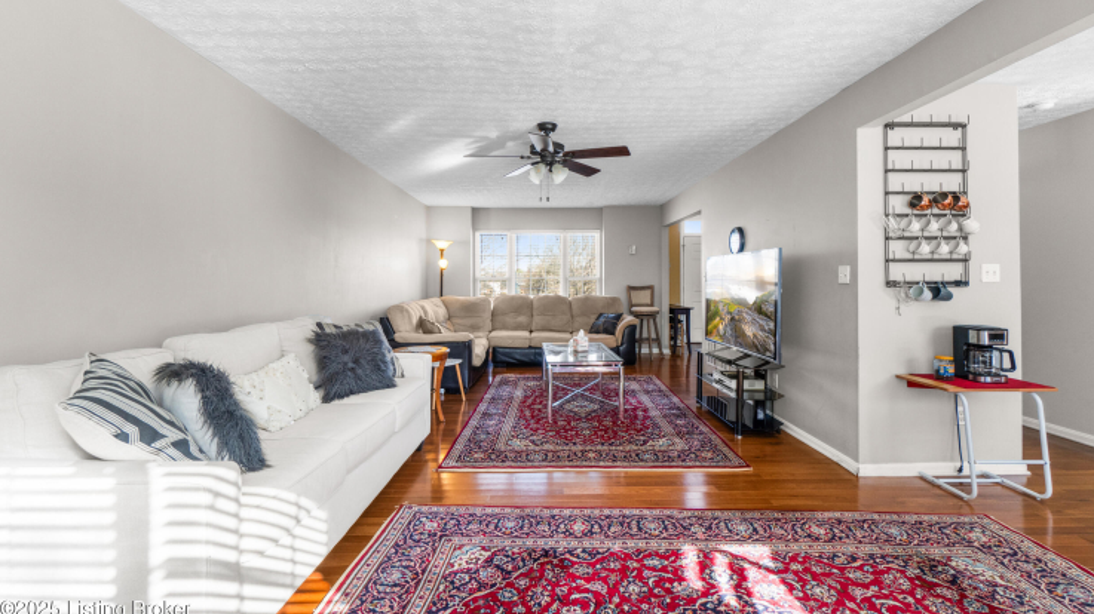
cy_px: 271
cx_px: 555
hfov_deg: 99.4
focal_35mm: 16
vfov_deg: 66.8
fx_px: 464
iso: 400
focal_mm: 10
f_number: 8
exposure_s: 1/20
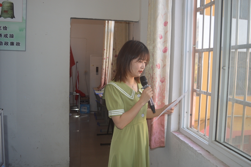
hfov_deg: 57.3
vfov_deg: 39.9
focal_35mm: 33
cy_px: 84
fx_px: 230
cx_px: 126
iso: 220
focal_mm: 22
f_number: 4
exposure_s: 1/125
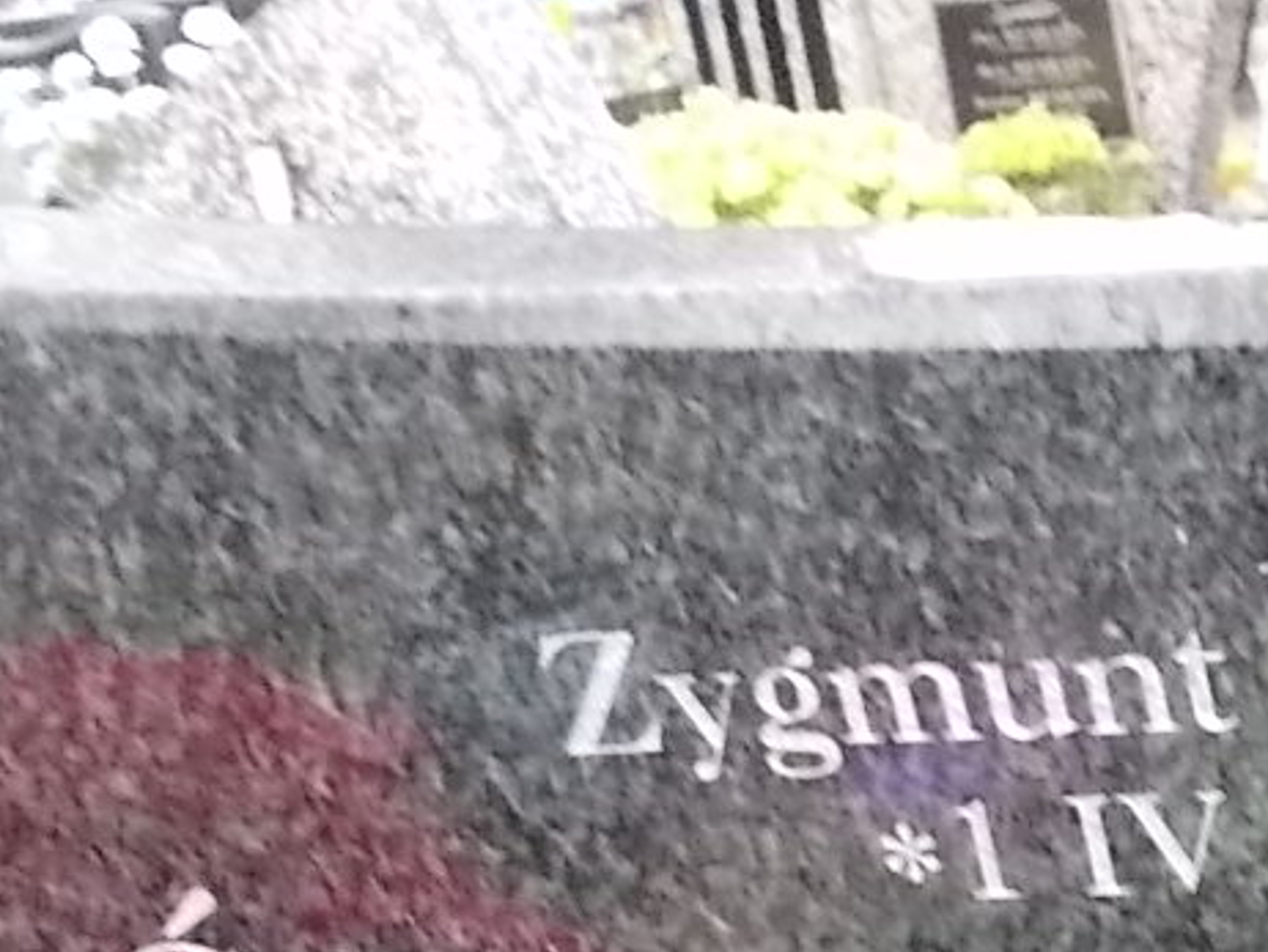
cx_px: 2171
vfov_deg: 15.9
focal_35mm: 90
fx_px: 3298
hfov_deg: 18.0
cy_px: 1070
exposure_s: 1/80
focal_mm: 4.6
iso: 400
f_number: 3.2
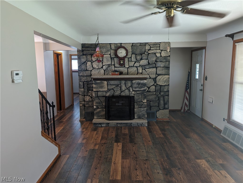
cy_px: 92
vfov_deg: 56.9
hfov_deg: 71.5
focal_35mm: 24
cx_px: 122
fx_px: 169
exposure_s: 1/23.5
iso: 83
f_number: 1.68
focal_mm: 6.9
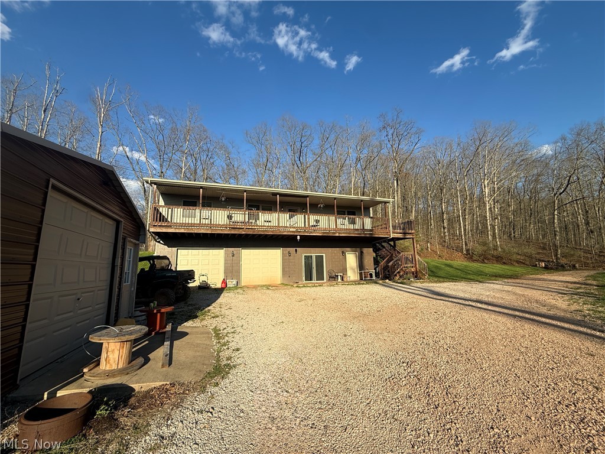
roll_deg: +1.5
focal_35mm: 14
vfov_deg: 85.7
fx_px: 245
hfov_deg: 102.1
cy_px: 227
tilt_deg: +9.7
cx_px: 302
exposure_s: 1/1848
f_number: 2.2
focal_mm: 2.22
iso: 50
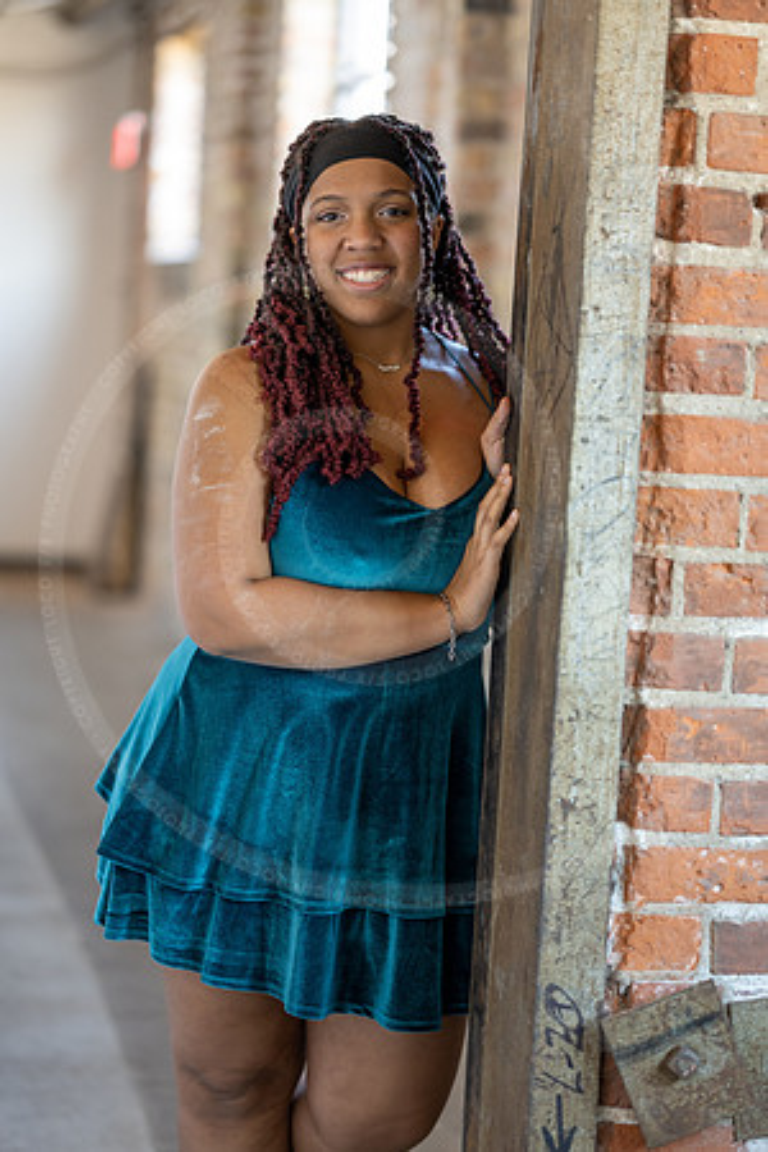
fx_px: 2720
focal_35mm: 85
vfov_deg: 23.9
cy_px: 576
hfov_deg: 16.1
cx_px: 384
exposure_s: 1/100
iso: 500
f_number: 1.8
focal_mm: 85
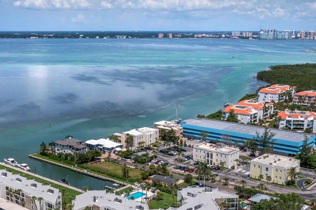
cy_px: 127
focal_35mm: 51
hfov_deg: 38.8
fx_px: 448
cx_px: 132
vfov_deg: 26.4
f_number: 8
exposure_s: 1/1600
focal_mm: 10.26
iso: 100
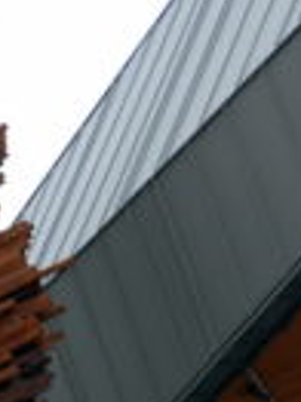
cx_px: -124
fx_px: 1533
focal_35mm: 132
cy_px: 399
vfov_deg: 14.7
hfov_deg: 10.9
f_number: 3.8
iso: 320
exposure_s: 1/60
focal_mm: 24
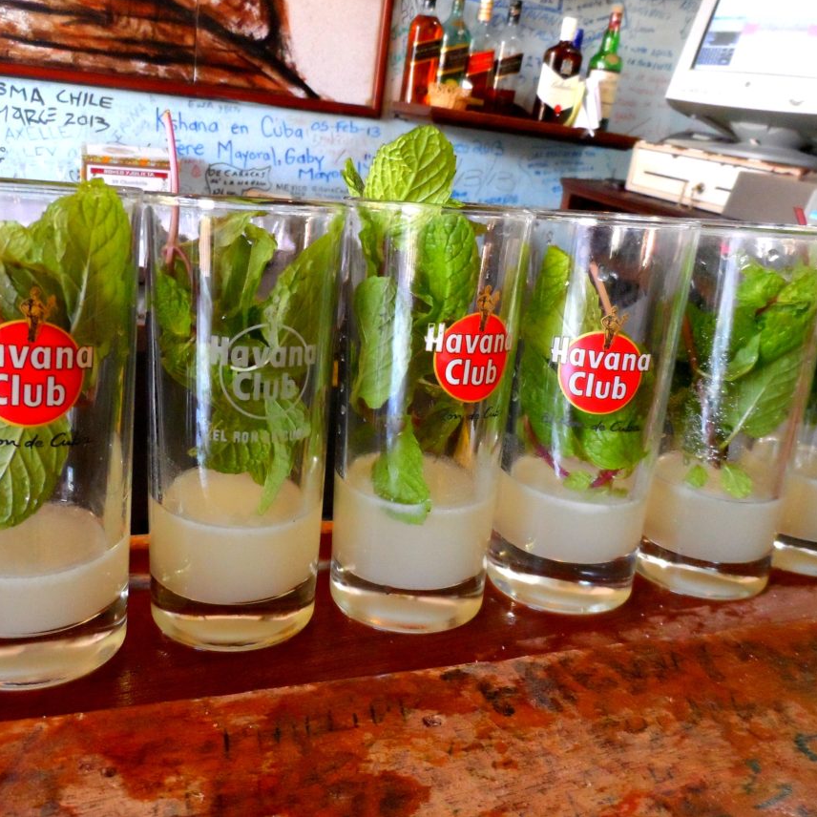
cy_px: 399
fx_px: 774
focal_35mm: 29
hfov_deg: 55.5
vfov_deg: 55.6
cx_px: 358
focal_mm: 4
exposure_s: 1/30
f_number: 3.2
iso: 400
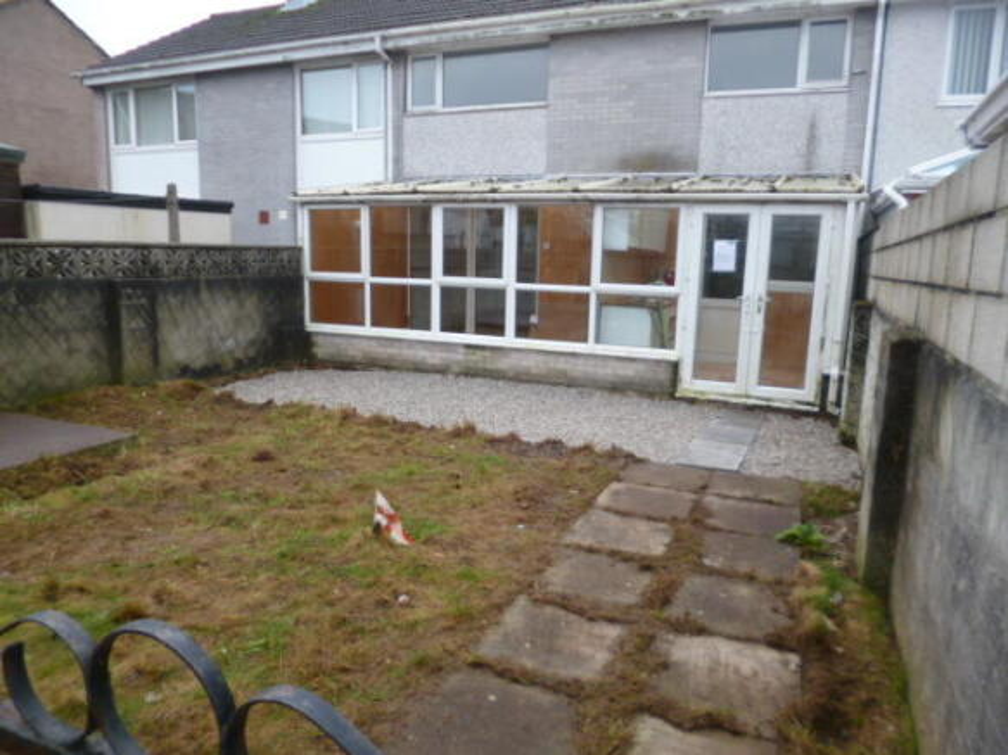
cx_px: 504
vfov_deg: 56.8
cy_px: 378
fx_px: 699
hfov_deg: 71.6
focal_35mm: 24
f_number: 2.5
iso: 100
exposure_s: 1/80
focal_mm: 4.3
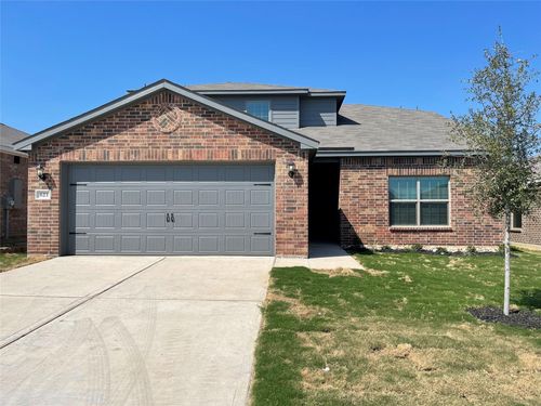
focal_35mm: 26
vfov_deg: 53.1
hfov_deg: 67.3
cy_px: 203
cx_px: 270
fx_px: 406
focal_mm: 5.1
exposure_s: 1/4717
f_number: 1.6
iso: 32
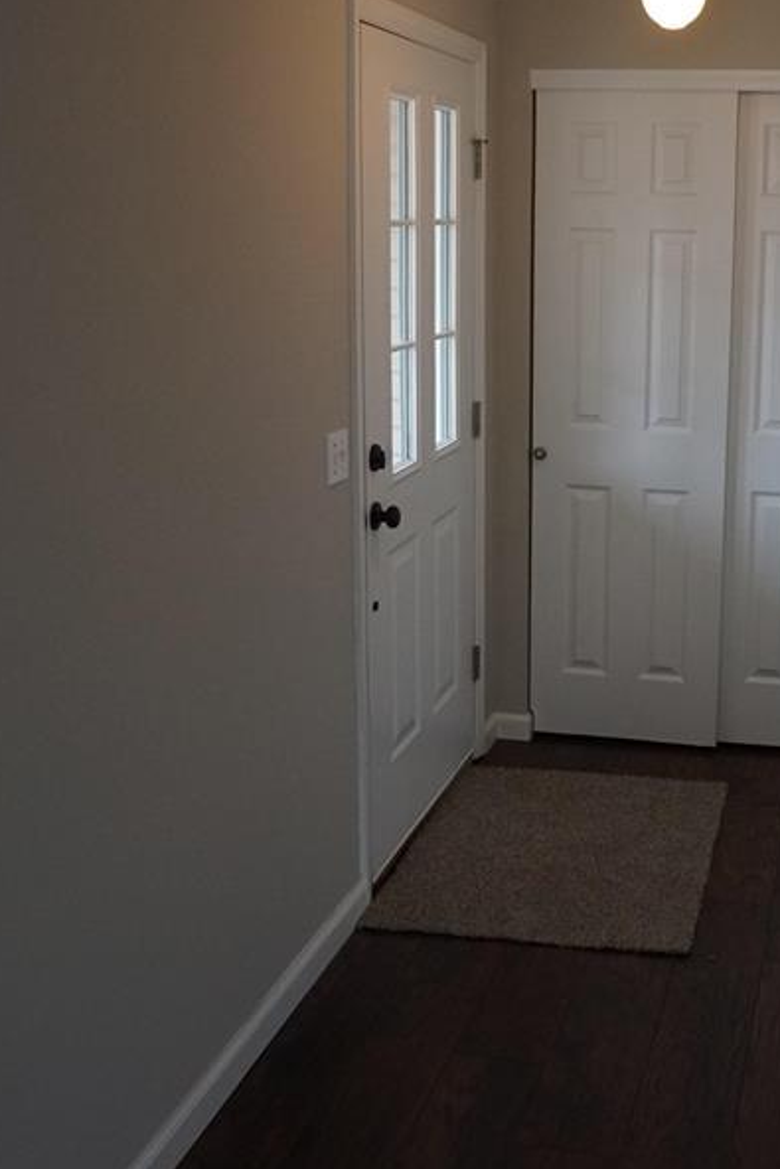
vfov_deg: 44.3
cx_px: 616
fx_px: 1429
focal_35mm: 44
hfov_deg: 29.9
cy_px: 482
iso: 1000
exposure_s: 1/160
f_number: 4
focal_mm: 16
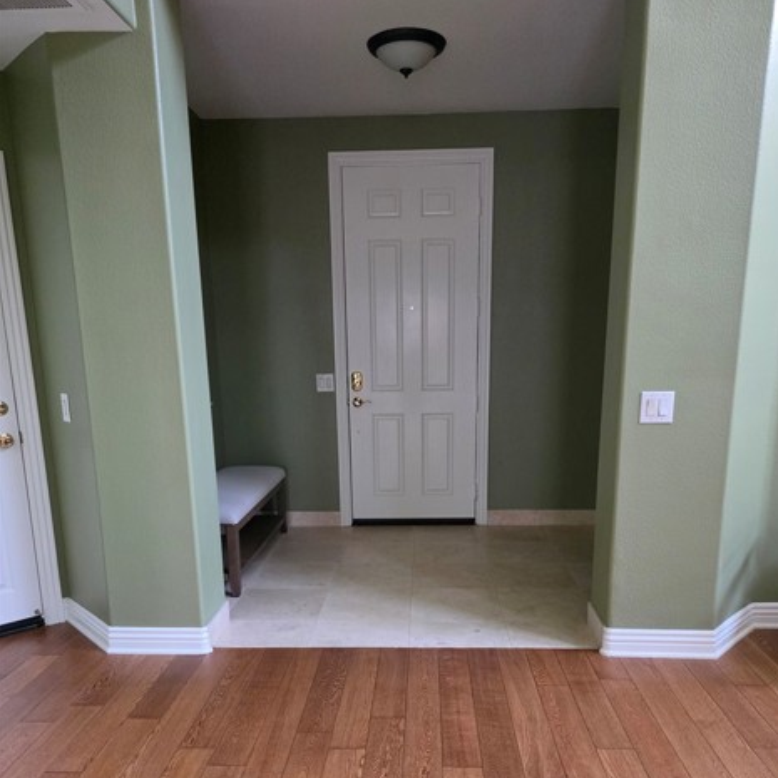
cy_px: 504
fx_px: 712
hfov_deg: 57.3
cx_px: 400
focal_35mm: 28
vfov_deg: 56.3
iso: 2000
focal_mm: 6.25
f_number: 1.7
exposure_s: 1/120
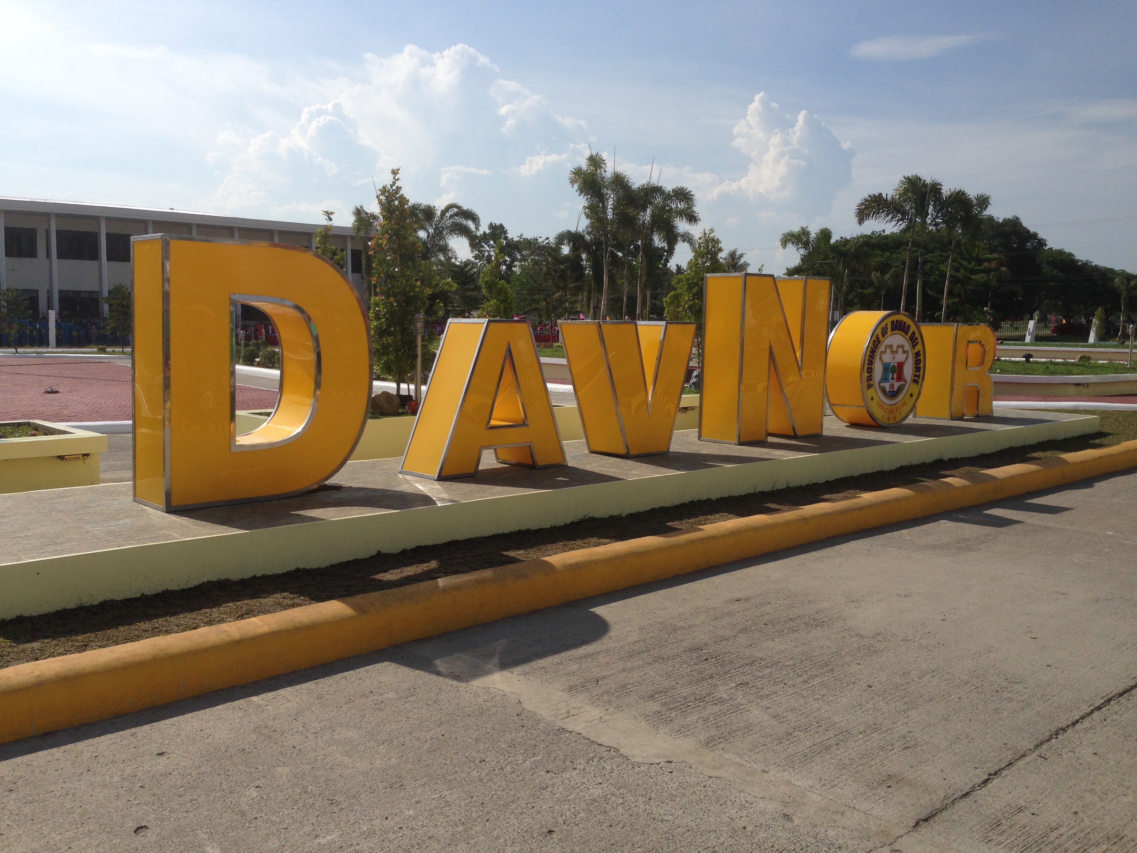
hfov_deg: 55.4
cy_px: 426
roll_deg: -1.8
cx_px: 568
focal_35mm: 33
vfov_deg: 42.9
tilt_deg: -5.8
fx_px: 1084
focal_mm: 4.12
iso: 50
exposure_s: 1/3390
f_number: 2.4
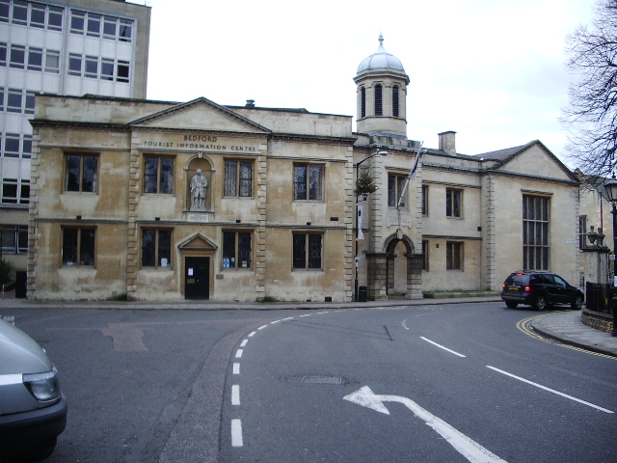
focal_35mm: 35
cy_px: 232
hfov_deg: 52.6
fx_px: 624
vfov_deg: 40.7
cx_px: 308
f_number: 2.6
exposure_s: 1/80
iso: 100
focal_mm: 5.8
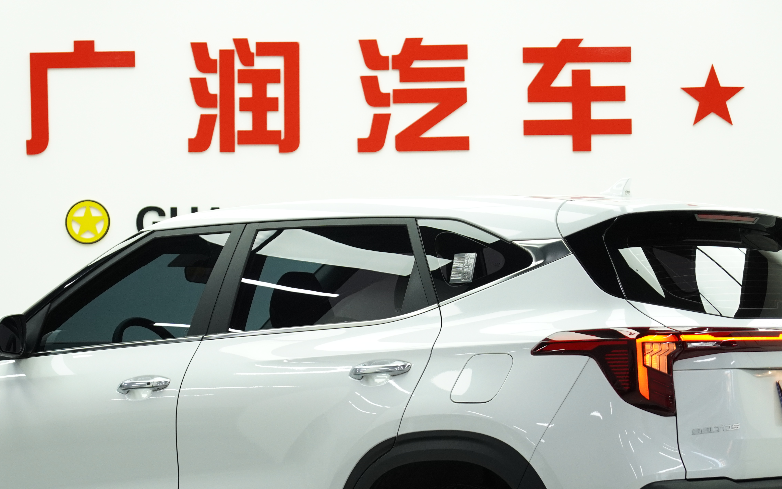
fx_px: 2557
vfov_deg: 10.9
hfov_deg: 17.4
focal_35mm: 120
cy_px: 392
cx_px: 356
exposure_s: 1/400
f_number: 2.8
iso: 640
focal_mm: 52
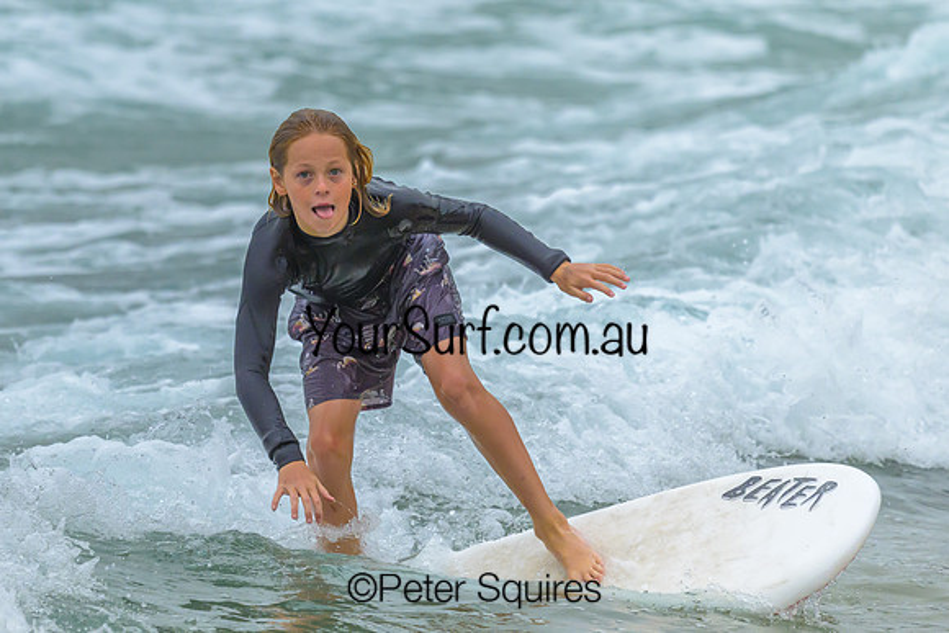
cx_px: 369
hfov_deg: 1.9
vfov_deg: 1.3
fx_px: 29013
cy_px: 198
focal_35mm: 1100
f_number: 6.3
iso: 1600
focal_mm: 800
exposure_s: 1/2500
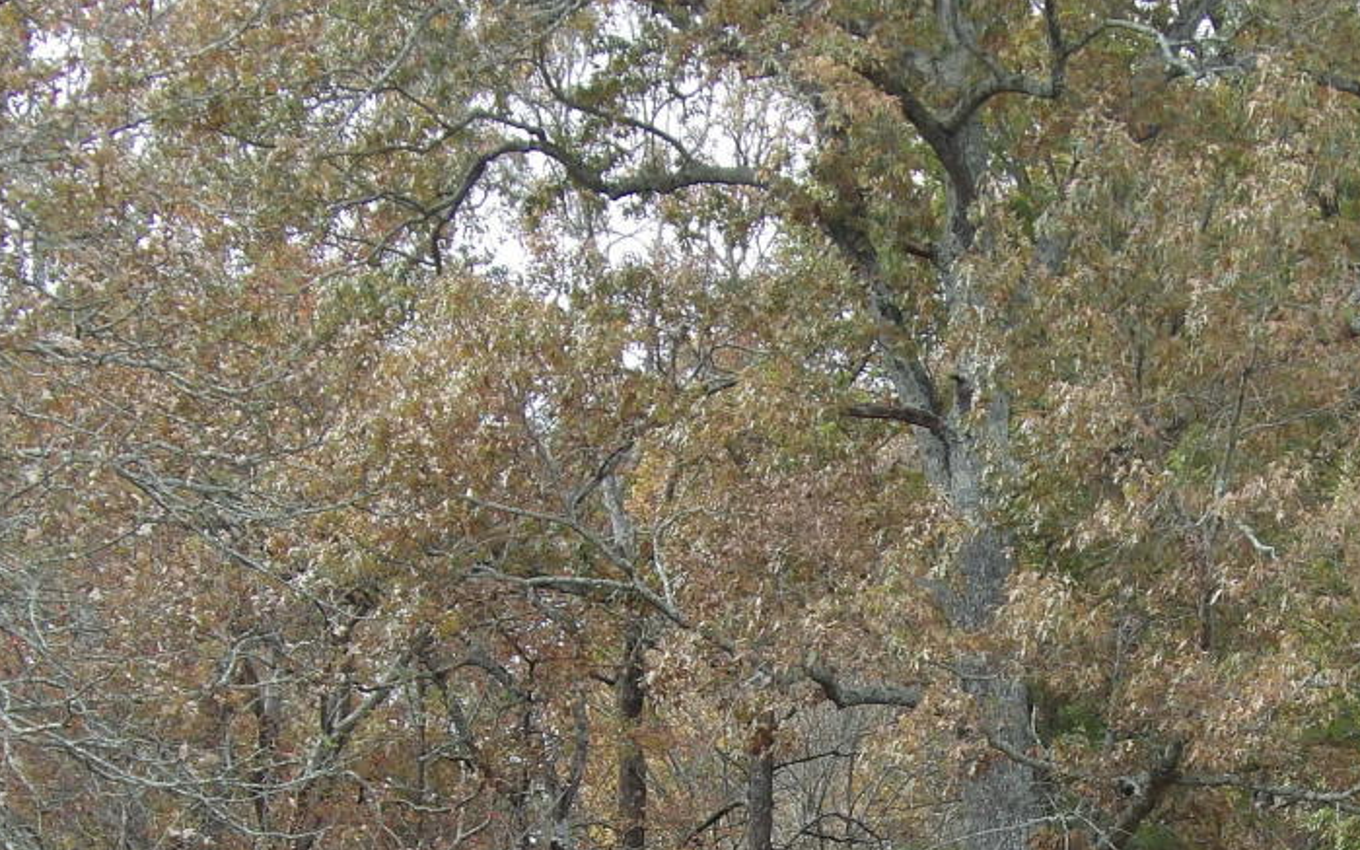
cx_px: 997
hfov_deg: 14.0
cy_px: 838
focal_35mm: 149
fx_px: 5523
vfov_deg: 8.8
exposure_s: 1/100
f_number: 4.1
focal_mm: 13
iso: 105
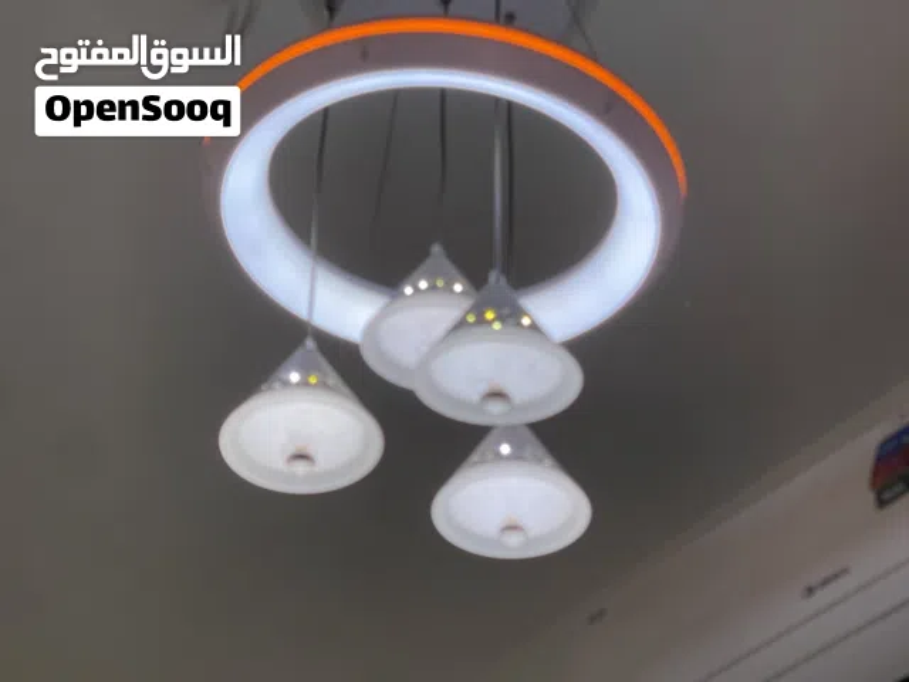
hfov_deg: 30.3
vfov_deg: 22.9
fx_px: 1681
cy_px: 341
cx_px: 454
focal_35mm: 64
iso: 32
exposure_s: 1/112
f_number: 2.2
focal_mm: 7.5
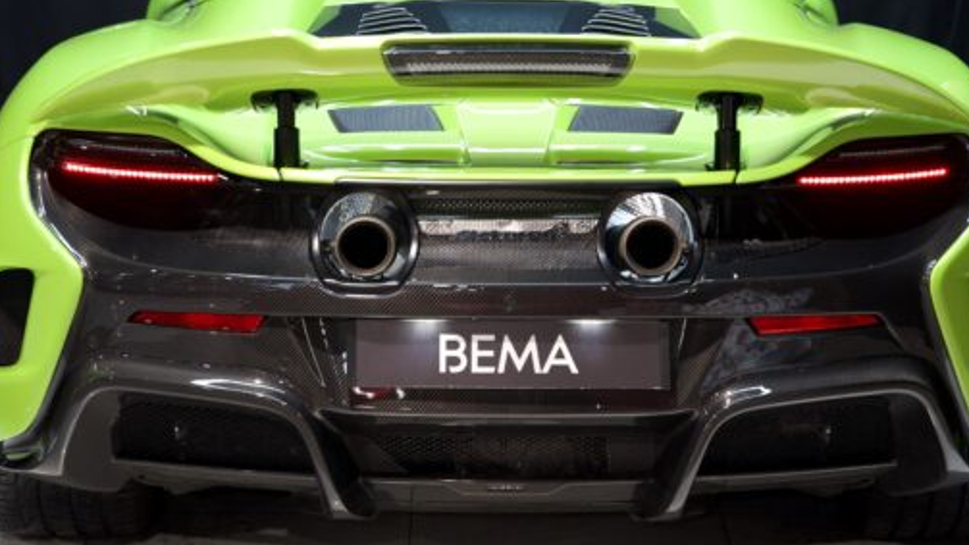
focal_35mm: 112
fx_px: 2878
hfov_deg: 19.1
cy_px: 206
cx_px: 518
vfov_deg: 10.8
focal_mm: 70
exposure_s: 1/100
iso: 1600
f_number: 2.8
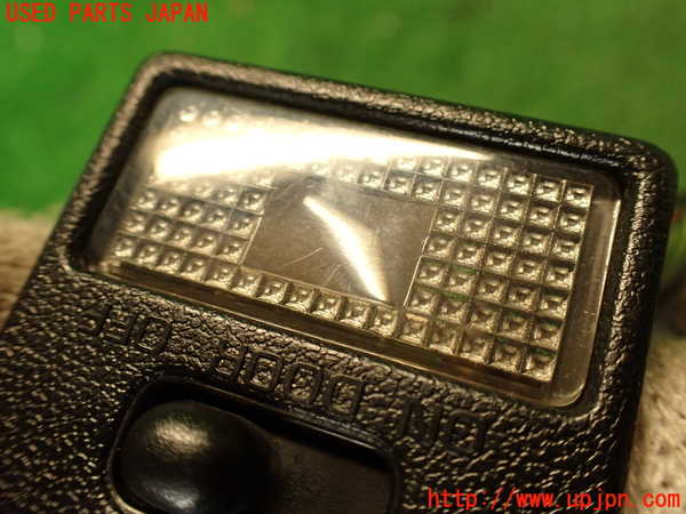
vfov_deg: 46.8
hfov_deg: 60.0
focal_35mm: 30
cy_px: 257
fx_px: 595
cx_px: 343
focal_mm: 5.4
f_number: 2.3
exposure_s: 1/30
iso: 250
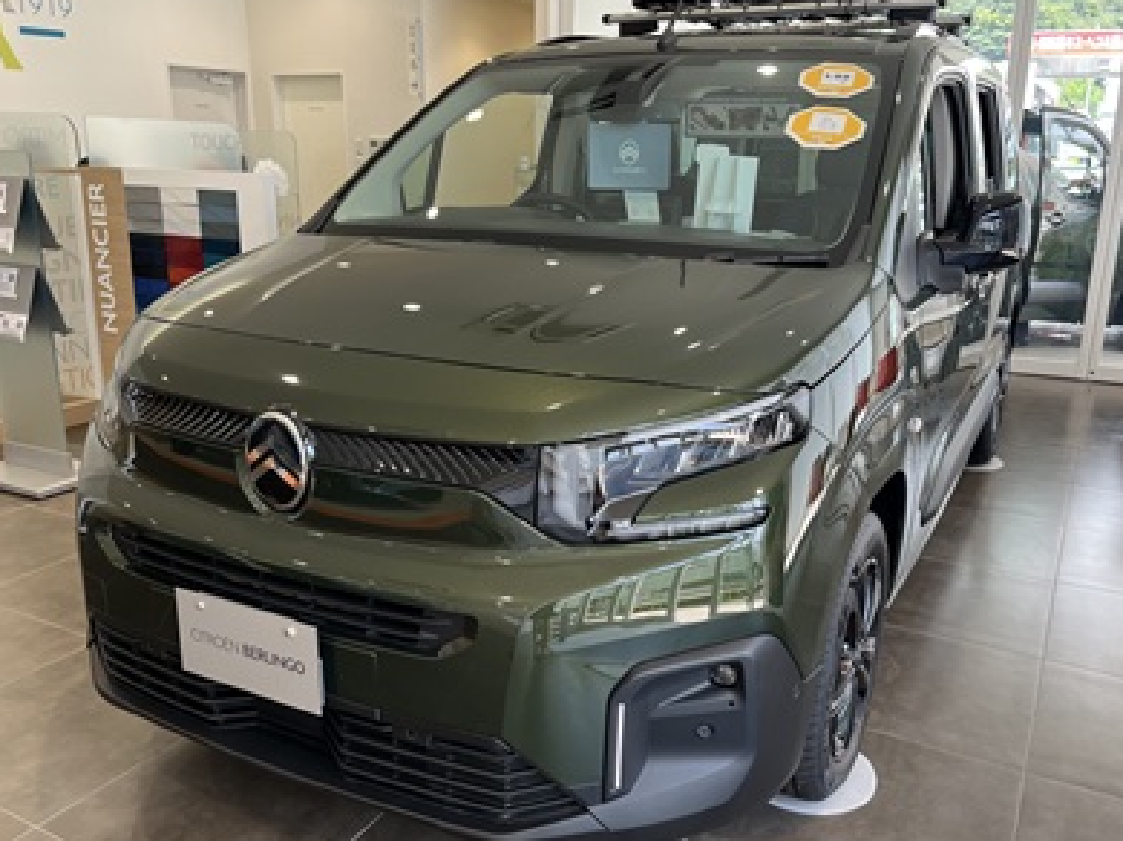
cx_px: 599
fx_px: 973
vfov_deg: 46.8
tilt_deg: -15.4
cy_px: 419
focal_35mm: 30
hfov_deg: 59.9
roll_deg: -1.0
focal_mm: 5.1
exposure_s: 1/122
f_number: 1.6
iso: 50
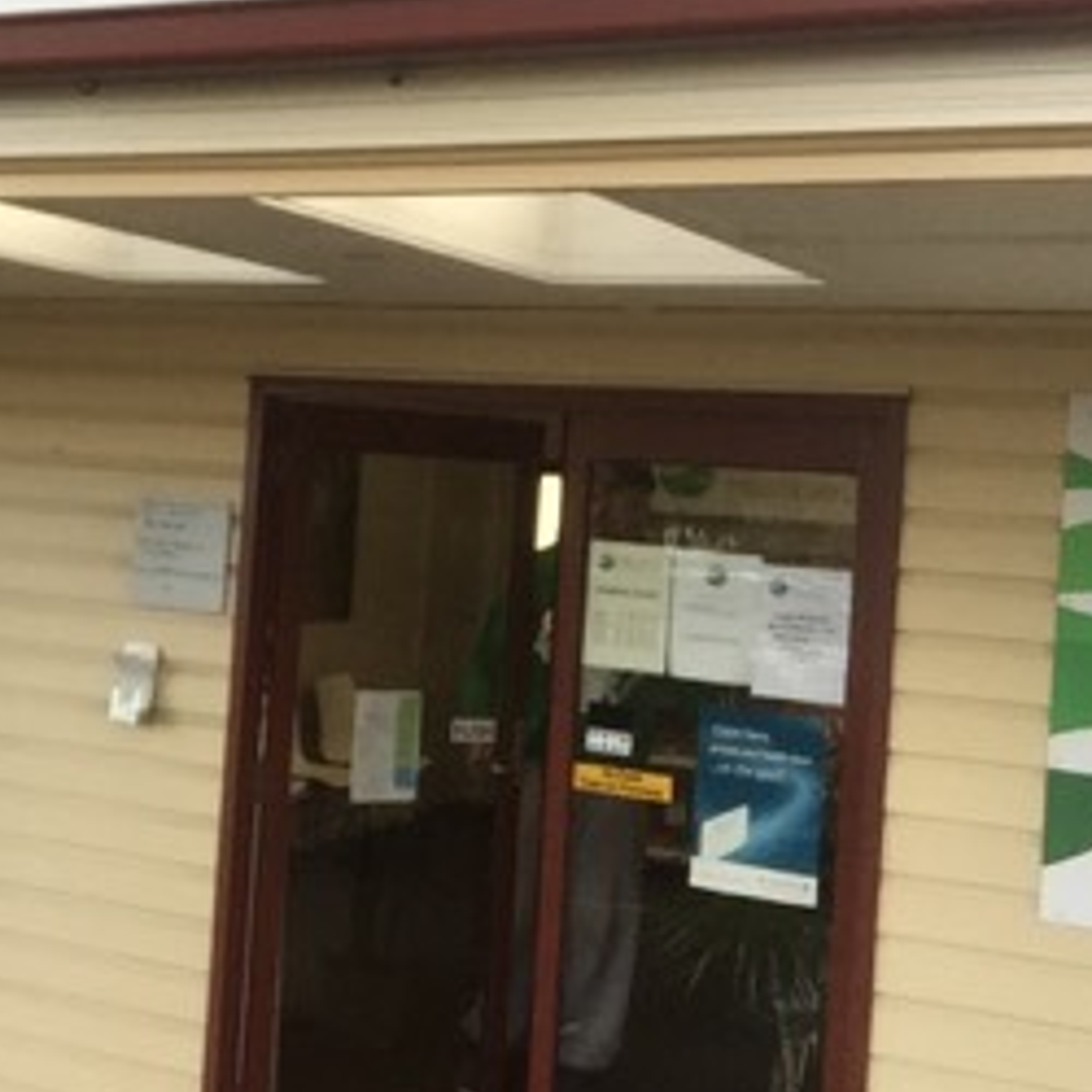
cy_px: 432
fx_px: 2034
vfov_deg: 30.0
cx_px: 297
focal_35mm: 57
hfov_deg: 29.7
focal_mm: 2.65
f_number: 2.2
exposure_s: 1/120
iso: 50
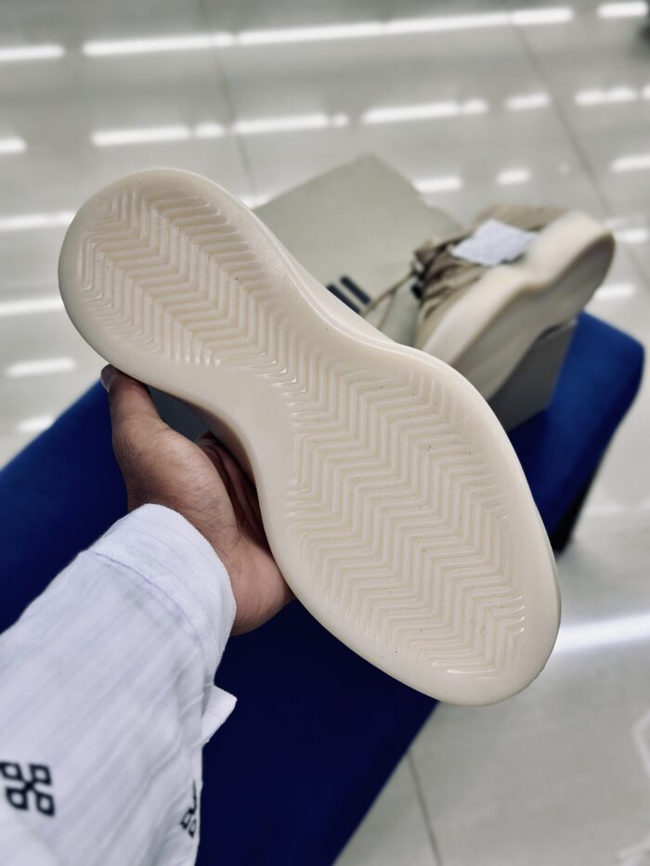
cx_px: 325
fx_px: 1201
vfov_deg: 39.7
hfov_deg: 30.3
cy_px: 433
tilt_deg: -51.9
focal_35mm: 48
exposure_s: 1/139
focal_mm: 6.86
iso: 64
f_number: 1.78
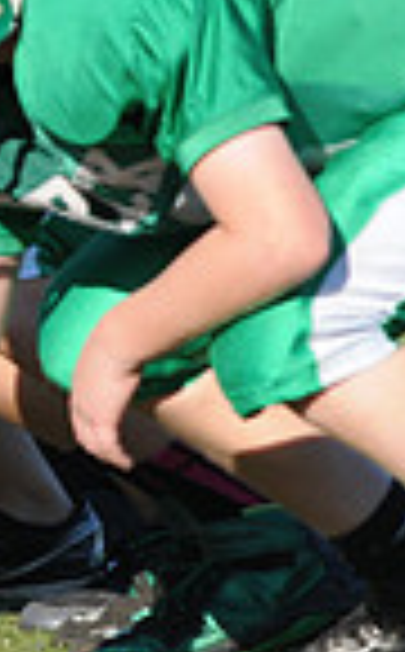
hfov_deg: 0.7
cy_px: 173
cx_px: -644
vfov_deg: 1.1
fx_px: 32622
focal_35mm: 1838
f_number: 6.3
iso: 200
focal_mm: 300
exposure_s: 1/500
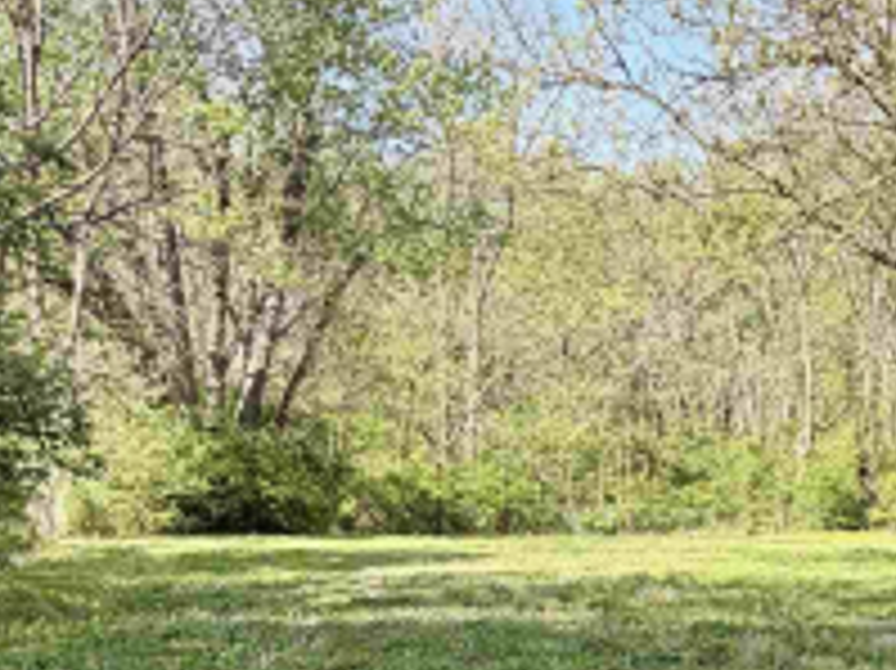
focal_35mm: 47
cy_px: 481
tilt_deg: -0.8
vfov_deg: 30.5
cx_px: 916
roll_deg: +0.4
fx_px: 1216
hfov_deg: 36.0
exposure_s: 1/502
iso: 50
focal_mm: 2.22
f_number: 2.2
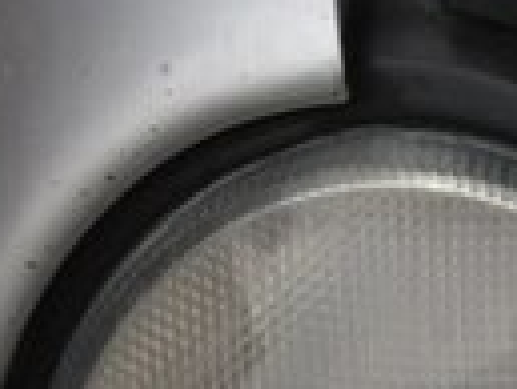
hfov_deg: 11.0
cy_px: 756
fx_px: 2526
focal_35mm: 169
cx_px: 914
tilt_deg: -58.1
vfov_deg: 8.4
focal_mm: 4.12
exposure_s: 1/317
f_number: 2.4
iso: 50
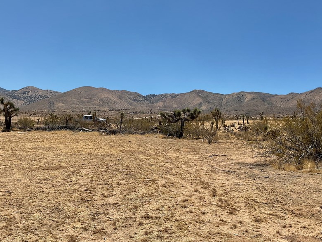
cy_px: 119
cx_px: 136
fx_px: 354
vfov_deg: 37.7
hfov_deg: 48.8
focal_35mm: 38
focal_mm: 3
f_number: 1.8
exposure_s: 1/3125
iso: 16
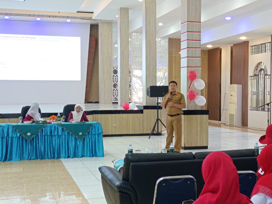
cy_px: 102
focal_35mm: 50
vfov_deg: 29.1
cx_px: 136
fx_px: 393
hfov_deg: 38.2
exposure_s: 1/25
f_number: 1.79
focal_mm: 4.84
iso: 1187
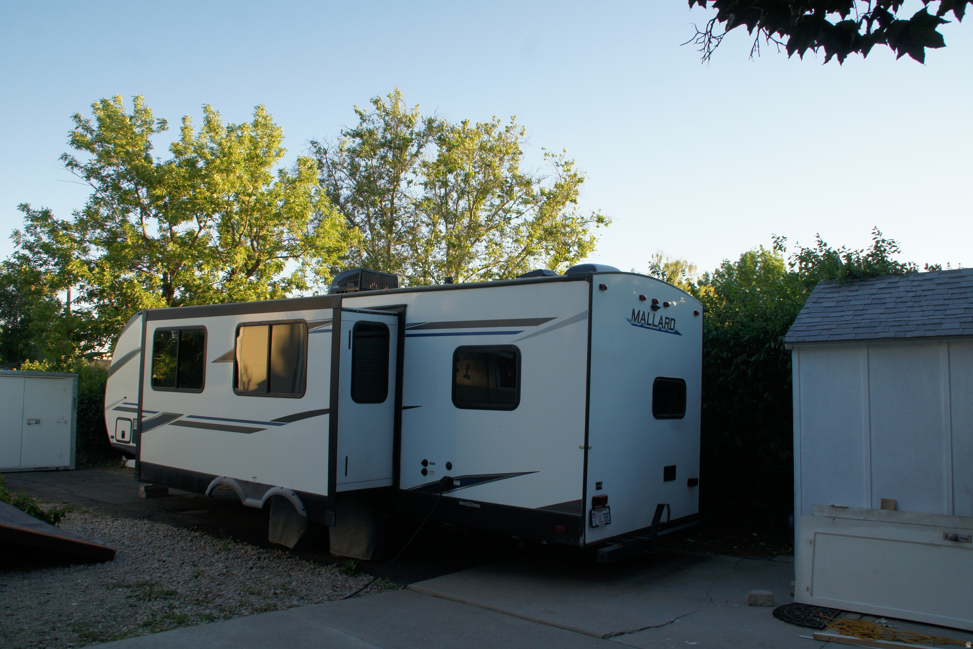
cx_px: 486
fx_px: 730
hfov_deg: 67.4
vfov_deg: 47.9
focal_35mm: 27
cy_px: 324
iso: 200
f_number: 9
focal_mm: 18
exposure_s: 1/80
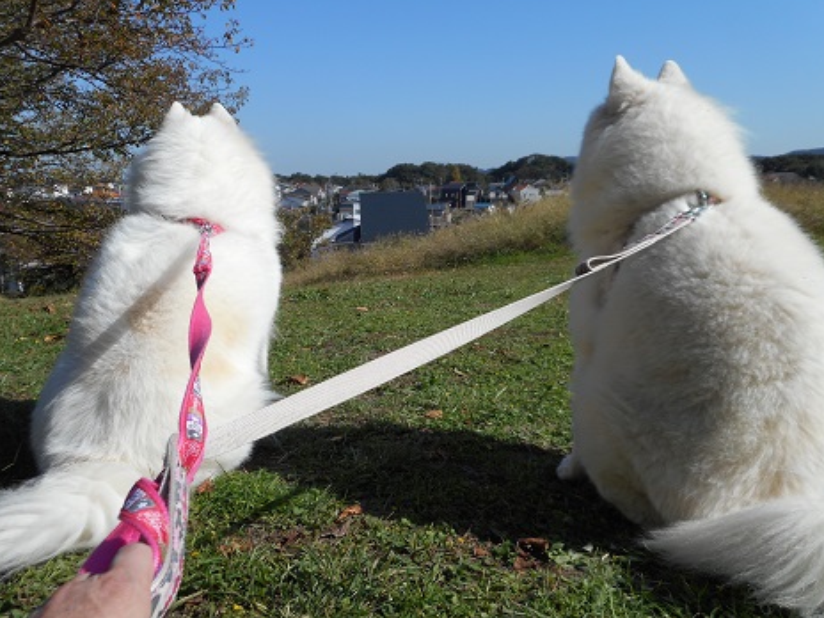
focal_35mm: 30
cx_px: 414
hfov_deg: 60.0
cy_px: 304
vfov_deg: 46.8
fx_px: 714
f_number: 4
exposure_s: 1/1000
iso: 80
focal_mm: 5.2
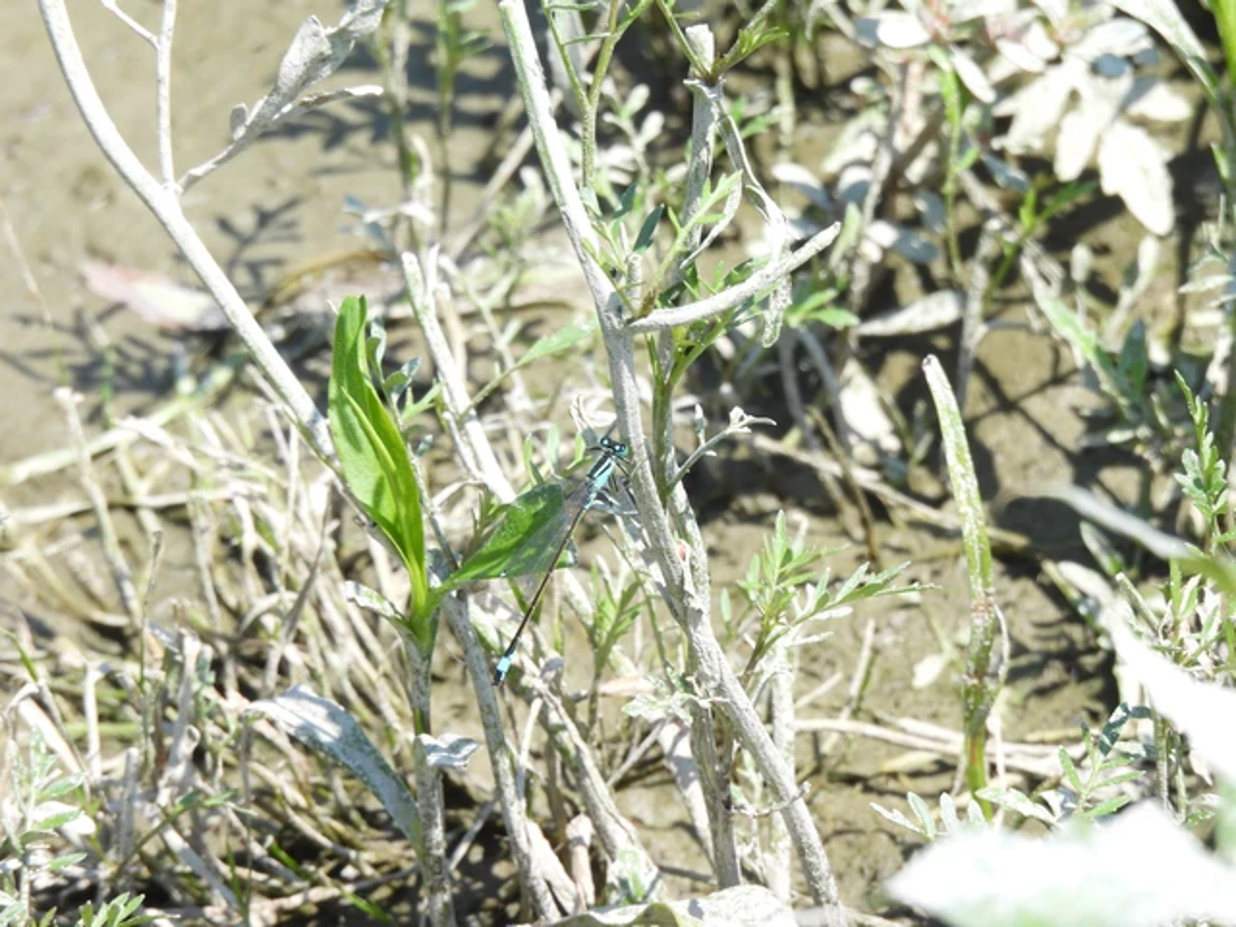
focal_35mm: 650
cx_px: 618
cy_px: 464
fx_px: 23209
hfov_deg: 3.1
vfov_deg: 2.3
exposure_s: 1/250
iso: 100
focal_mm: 116
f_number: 6.3
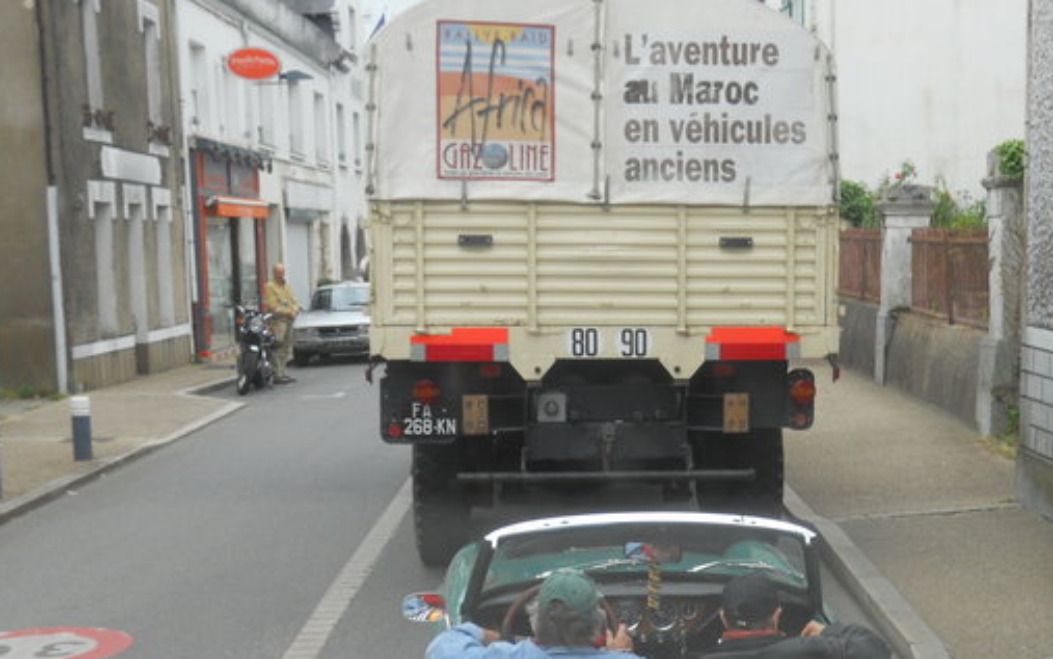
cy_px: 508
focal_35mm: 60
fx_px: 1722
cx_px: 685
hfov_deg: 33.8
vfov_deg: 21.4
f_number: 3.2
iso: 80
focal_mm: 7.3
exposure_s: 1/320
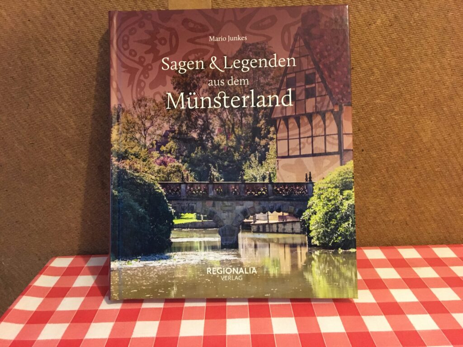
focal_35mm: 29
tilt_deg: -15.9
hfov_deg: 61.7
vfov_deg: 48.2
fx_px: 388
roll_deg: +1.8
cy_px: 174
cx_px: 232
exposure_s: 1/17
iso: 250
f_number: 2.2
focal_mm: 4.15
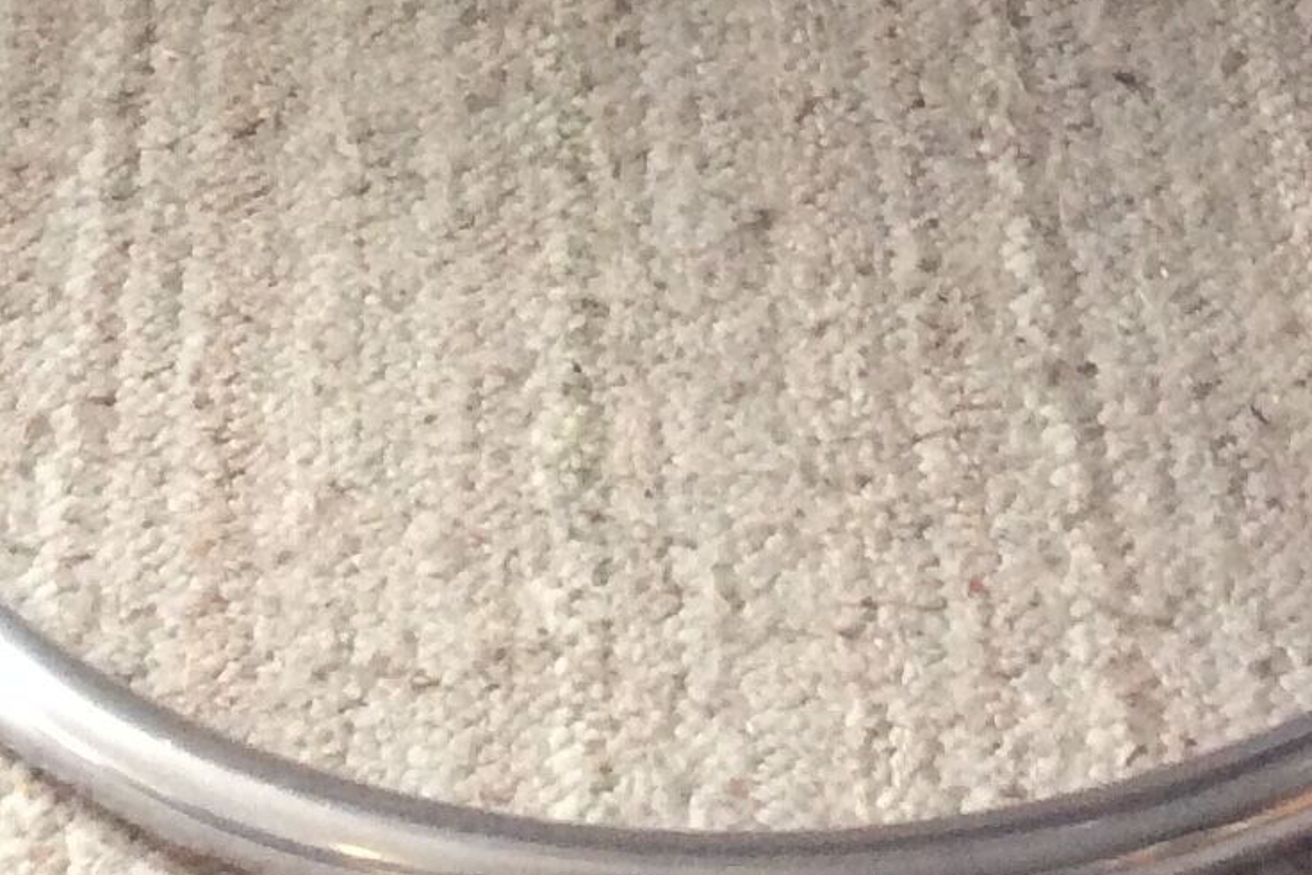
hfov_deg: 17.5
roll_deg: +3.2
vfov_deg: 10.0
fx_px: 4265
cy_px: -1324
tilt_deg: -20.6
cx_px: 756
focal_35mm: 117
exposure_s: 1/25
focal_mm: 3.3
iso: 100
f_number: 2.4
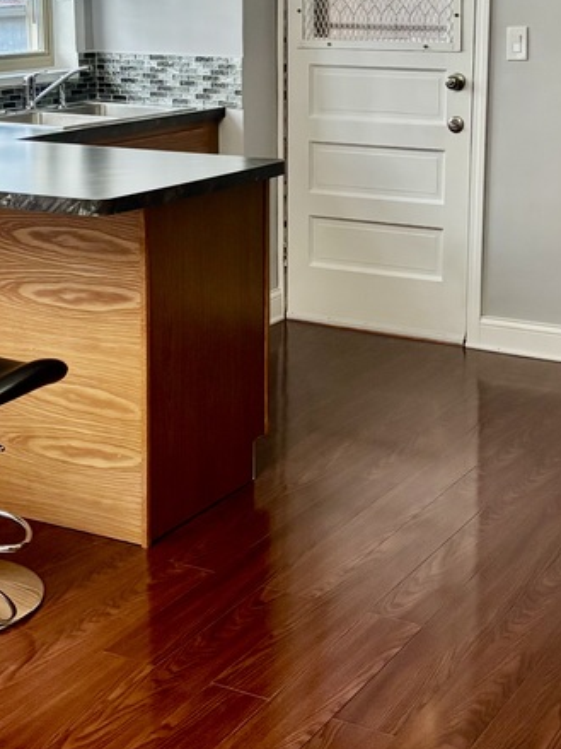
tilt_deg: -8.5
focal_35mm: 64
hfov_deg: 22.9
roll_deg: -0.4
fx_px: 1384
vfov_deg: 29.9
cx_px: 307
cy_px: 218
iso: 320
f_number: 1.6
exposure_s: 1/60
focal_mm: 5.96
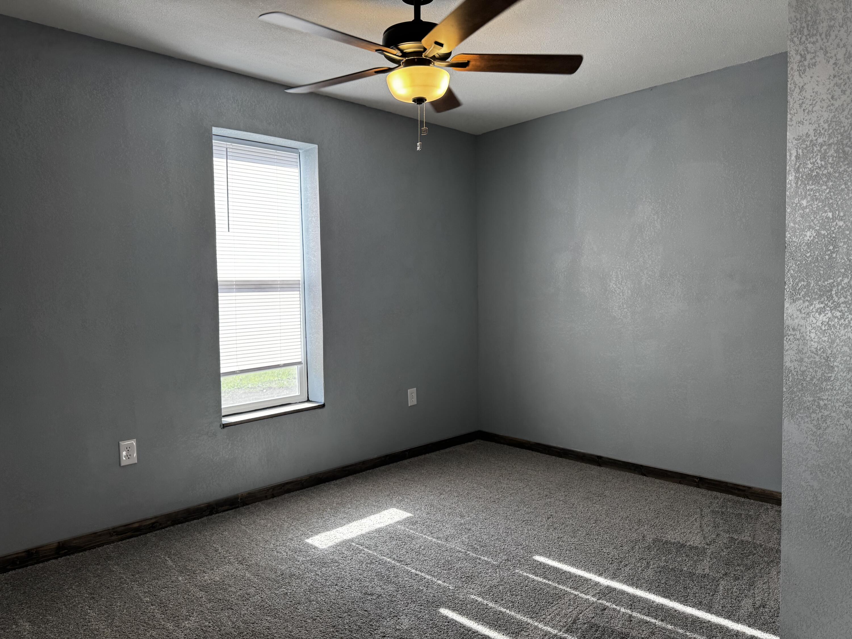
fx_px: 591
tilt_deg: -4.5
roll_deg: -0.6
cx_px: 426
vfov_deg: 56.8
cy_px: 320
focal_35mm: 24
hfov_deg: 71.6
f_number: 1.78
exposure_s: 1/124
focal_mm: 6.76
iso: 64
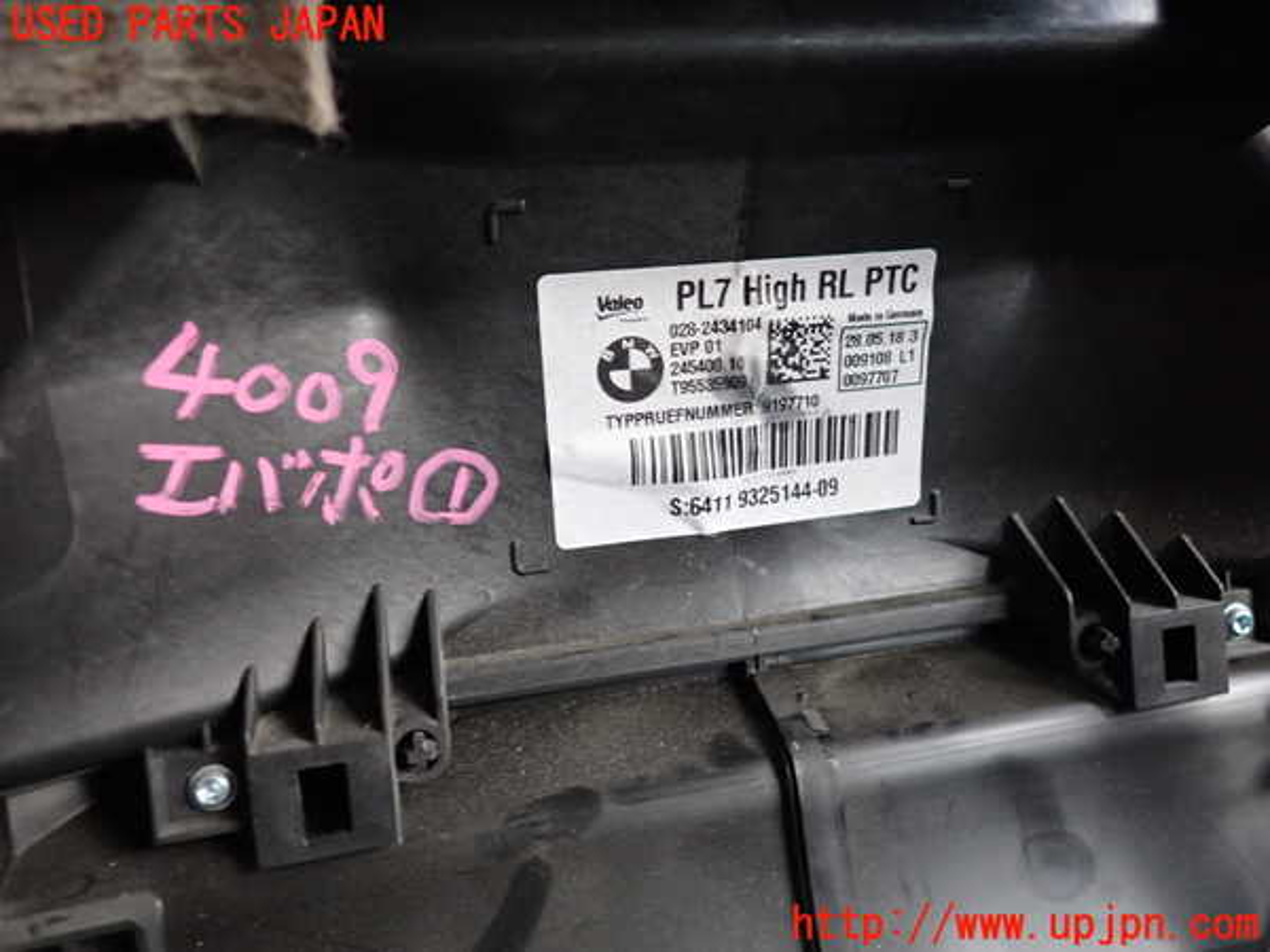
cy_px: 476
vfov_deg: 54.9
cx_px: 635
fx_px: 917
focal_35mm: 25
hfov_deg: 69.4
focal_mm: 4.5
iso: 320
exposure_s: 1/30
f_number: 2
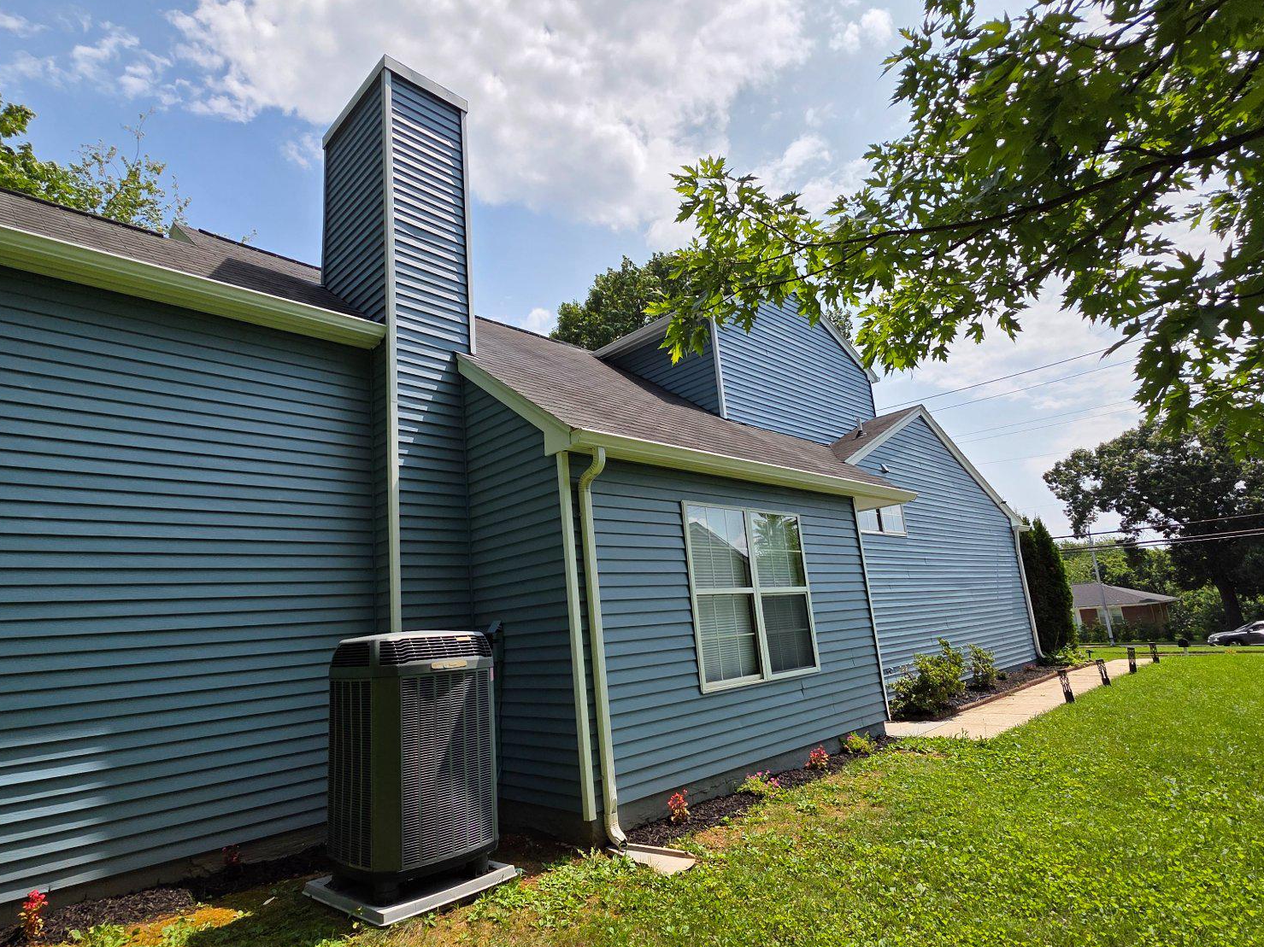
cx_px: 589
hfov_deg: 87.6
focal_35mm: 18
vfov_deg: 71.6
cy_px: 492
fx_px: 657
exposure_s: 1/3483
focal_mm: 2.2
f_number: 1.9
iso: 40
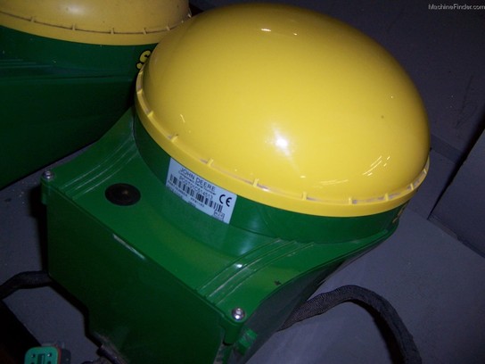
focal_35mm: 33
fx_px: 462
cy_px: 182
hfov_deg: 55.4
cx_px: 242
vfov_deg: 42.9
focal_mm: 5.5
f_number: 2.8
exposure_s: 1/60
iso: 140
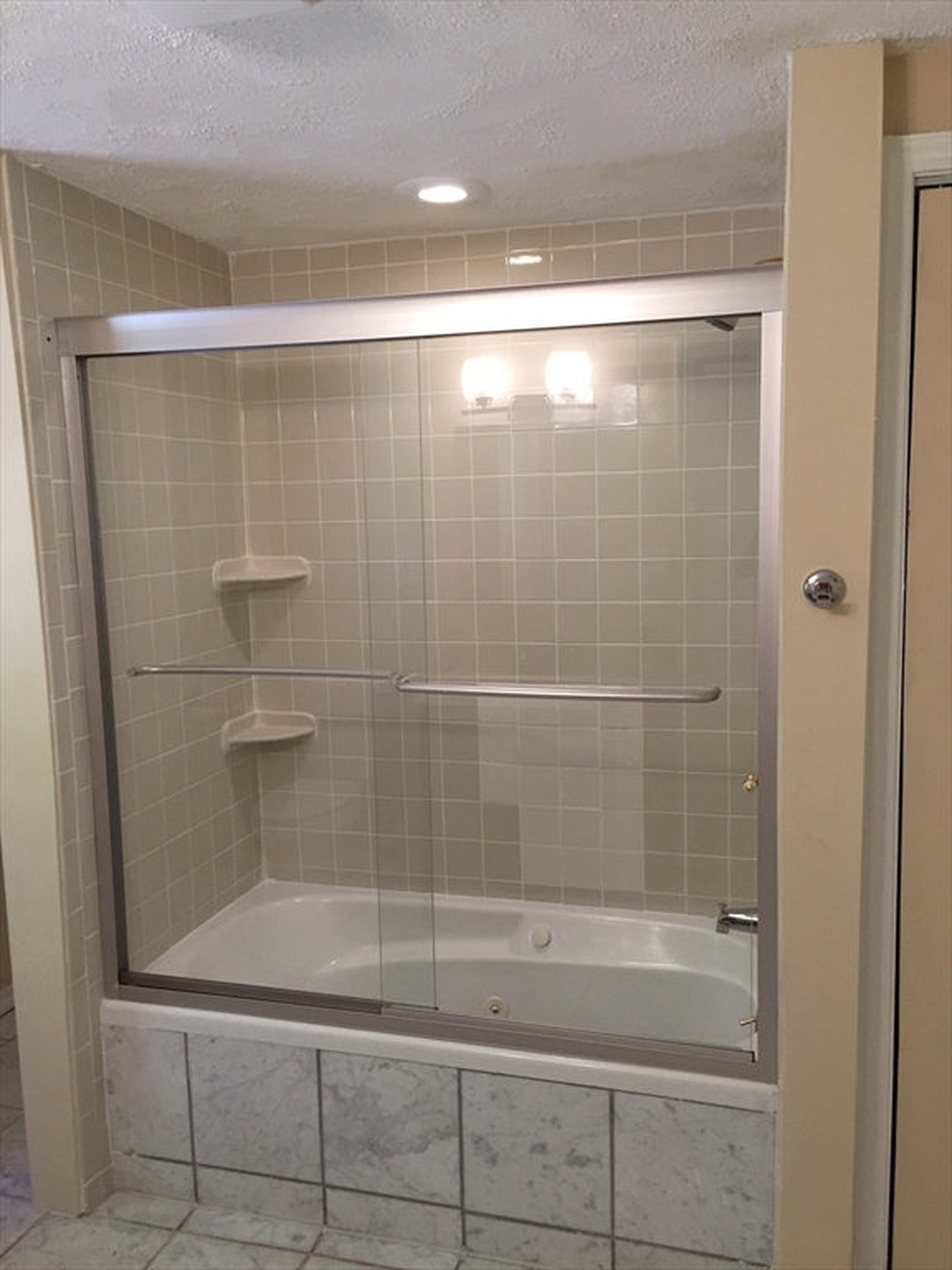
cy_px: 635
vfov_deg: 61.7
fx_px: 1063
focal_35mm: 29
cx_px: 476
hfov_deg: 48.2
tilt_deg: -7.0
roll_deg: +0.6
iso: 50
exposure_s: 1/30
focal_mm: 4.15
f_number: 2.2
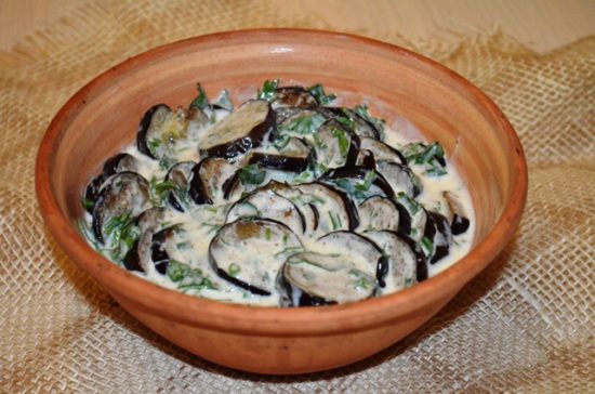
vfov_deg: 18.8
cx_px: 298
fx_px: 1187
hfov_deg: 28.1
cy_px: 197
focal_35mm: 72
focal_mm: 48
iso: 4000
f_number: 6.3
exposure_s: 1/60
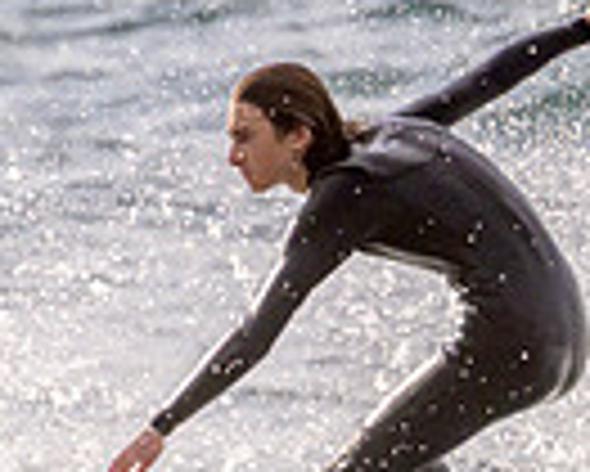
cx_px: 517
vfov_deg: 0.5
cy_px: 491
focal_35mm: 3442
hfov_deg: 0.6
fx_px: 60148
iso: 720
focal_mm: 800
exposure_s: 1/2000
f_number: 11
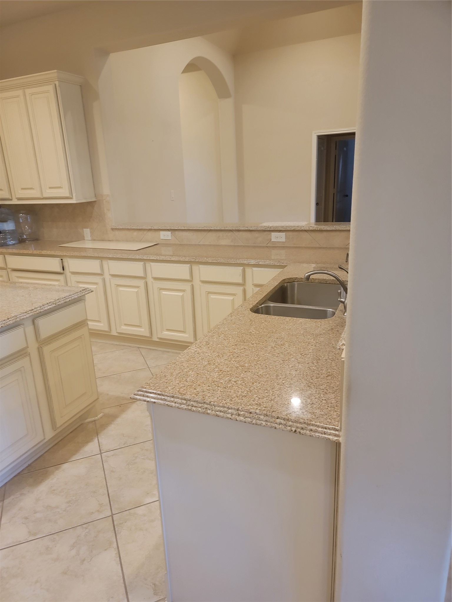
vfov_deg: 71.6
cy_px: 301
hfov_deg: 56.8
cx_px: 226
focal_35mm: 24
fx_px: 418
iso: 320
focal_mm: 6.7
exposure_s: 1/40
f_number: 1.8
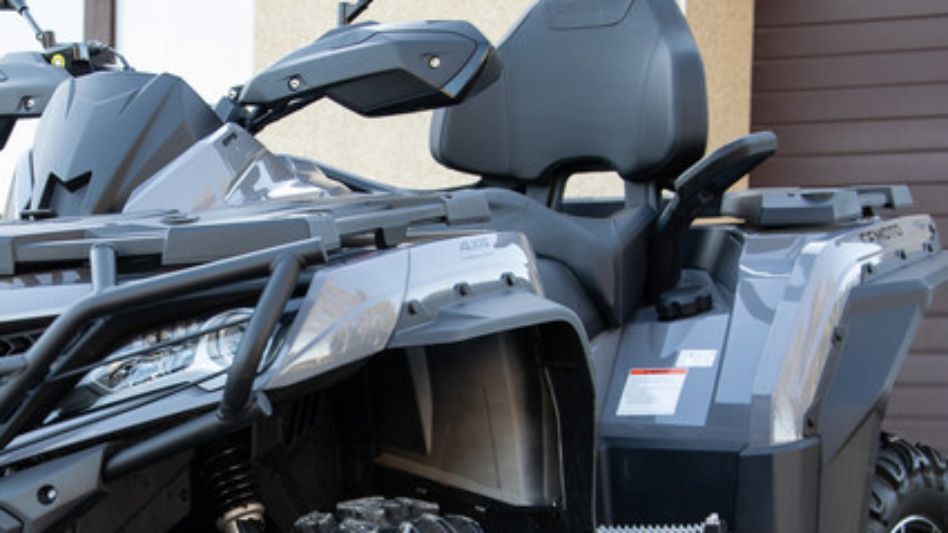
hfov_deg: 16.1
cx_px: 281
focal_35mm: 133
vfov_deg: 9.1
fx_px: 3343
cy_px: 467
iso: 100
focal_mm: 38
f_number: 5
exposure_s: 1/25
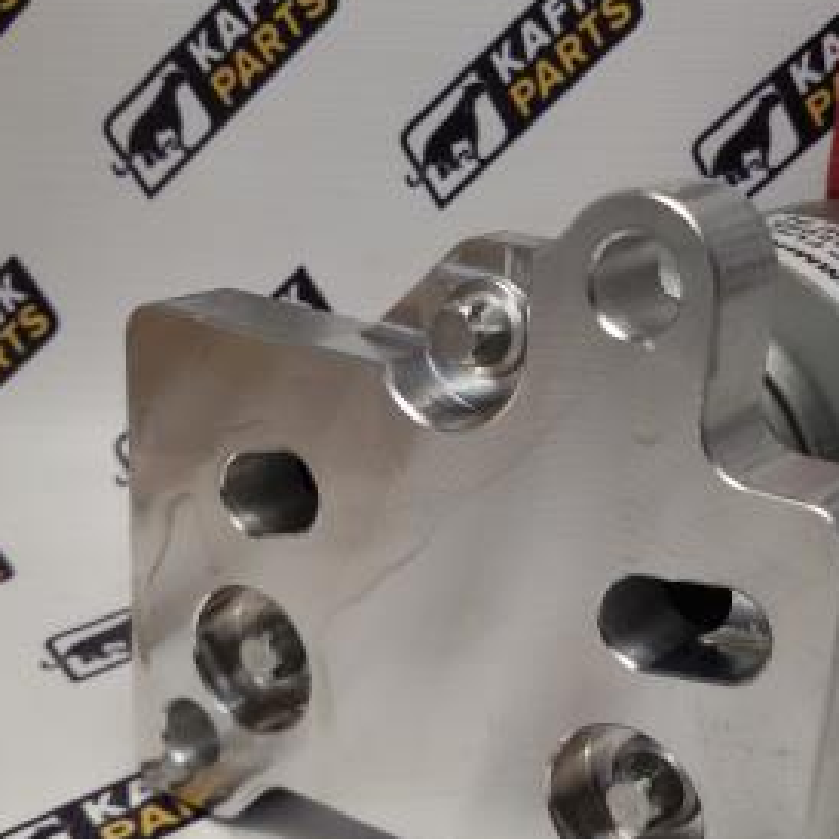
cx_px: 502
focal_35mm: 54
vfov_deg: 31.3
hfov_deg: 31.5
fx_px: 1481
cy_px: 574
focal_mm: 2.93
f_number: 2.4
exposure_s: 1/50
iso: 40
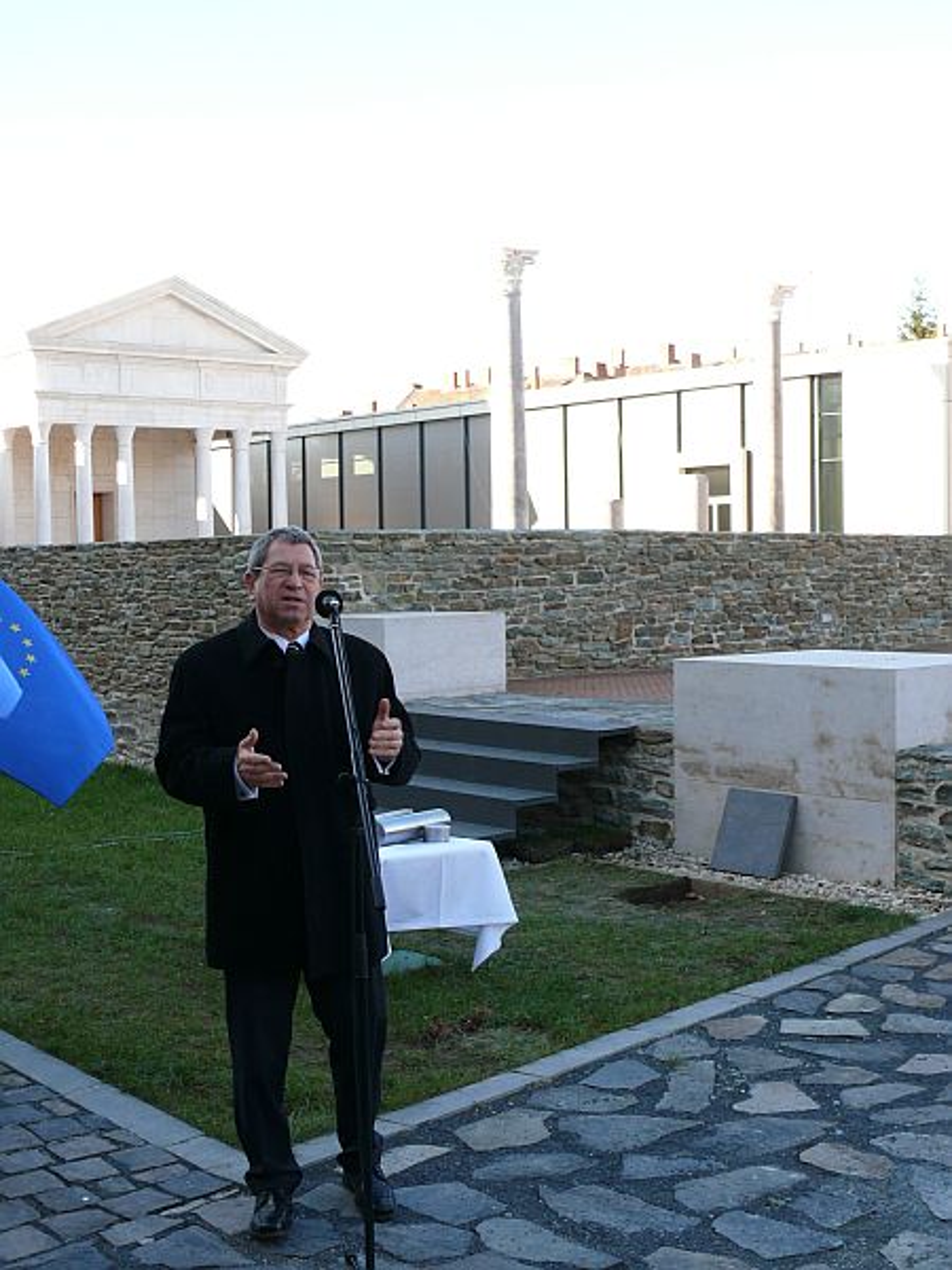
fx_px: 1687
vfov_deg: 41.2
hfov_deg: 31.5
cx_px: 476
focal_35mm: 46
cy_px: 635
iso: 100
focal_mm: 8.6
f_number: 4
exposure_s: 1/160
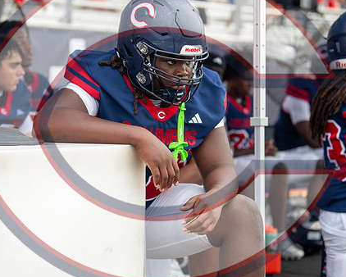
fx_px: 1301
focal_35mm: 127
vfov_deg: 12.2
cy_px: 137
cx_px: 162
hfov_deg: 15.1
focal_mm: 72
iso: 640
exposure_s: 1/1000
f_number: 2.8
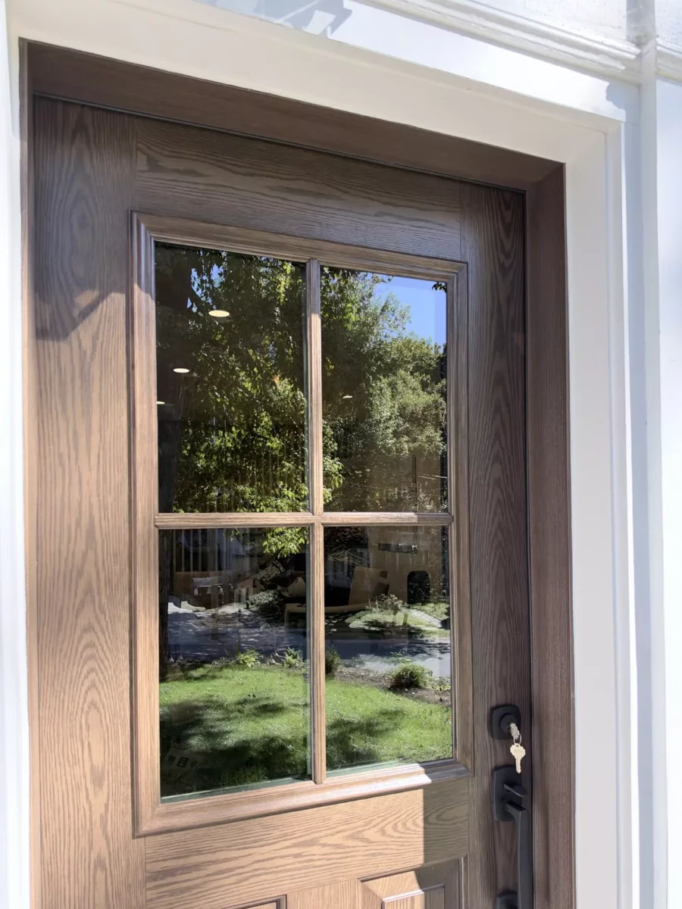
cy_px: 454
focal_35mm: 24
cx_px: 341
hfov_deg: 56.8
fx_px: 630
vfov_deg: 71.6
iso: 80
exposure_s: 1/444
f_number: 1.8
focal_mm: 6.93
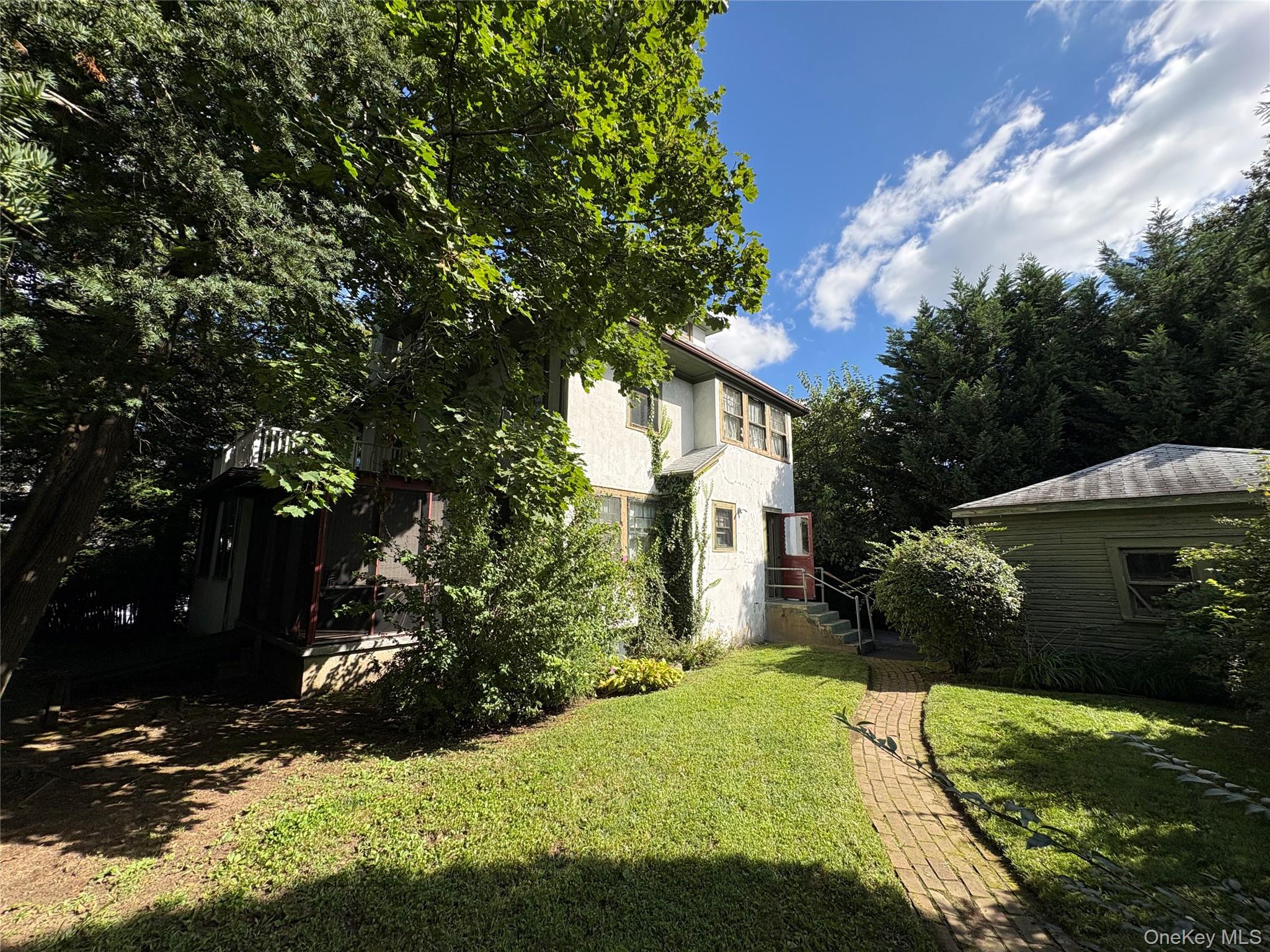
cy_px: 476
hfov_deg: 102.1
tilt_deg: +10.3
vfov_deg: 85.7
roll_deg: -0.1
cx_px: 635
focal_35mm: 14
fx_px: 514
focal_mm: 2.22
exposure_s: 1/1198
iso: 50
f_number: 2.2
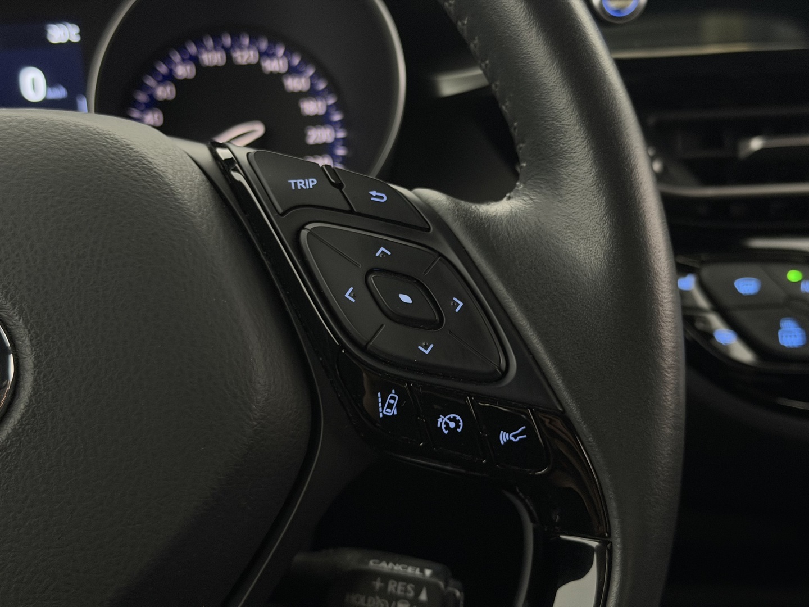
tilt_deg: -21.4
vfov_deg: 30.3
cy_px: 304
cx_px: 404
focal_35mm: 48
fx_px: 1122
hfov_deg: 39.7
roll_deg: +2.4
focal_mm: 6.76
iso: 640
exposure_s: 1/25
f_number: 1.78
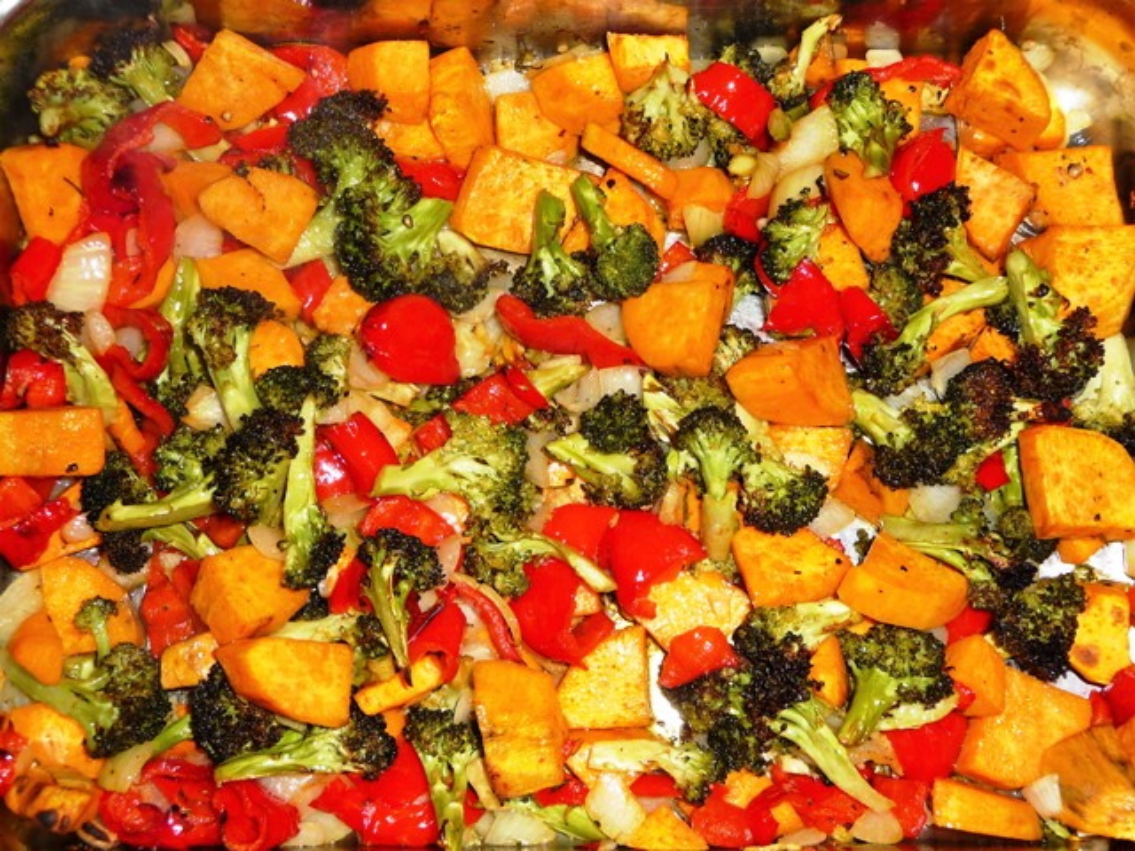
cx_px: 568
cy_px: 426
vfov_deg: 36.0
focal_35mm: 40
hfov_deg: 46.8
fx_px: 1312
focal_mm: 6.7
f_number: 3.9
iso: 100
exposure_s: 1/30
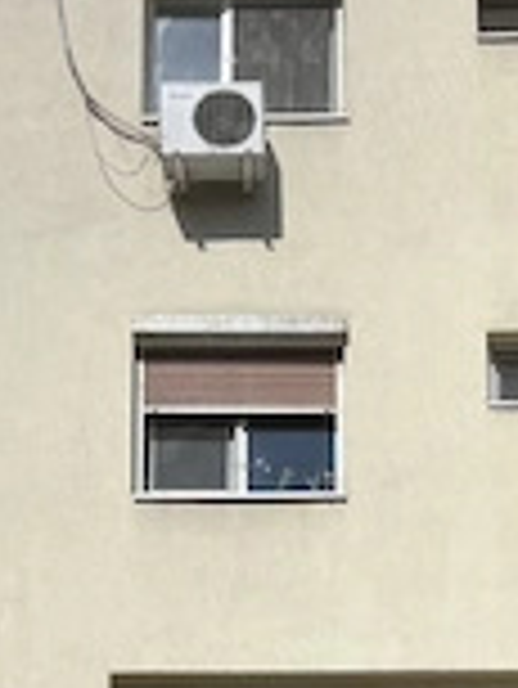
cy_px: 782
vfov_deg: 26.1
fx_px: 1355
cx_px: 302
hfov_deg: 21.6
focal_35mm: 68
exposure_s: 1/9434
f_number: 1.5
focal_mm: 5.7
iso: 50
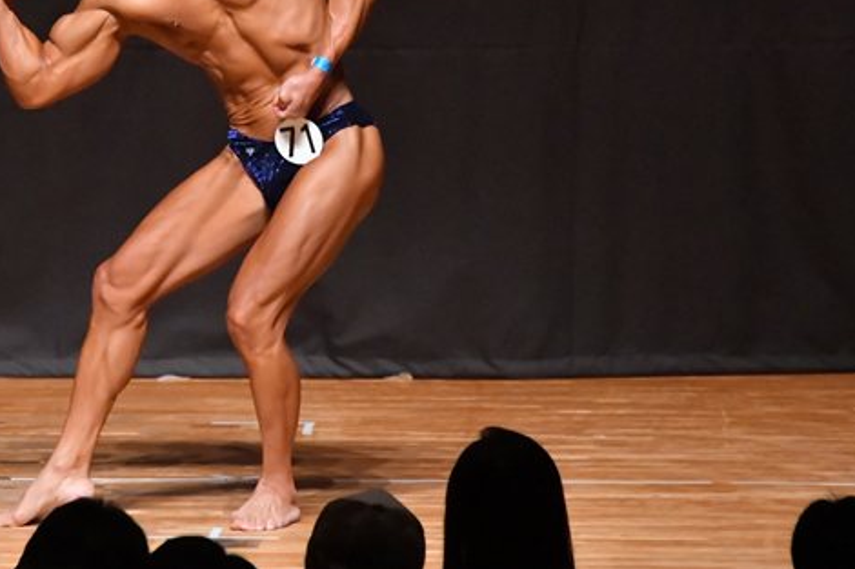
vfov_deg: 2.9
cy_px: 104
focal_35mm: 470
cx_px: 176
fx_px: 11158
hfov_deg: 4.4
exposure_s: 1/400
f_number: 5.6
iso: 10000
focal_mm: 190
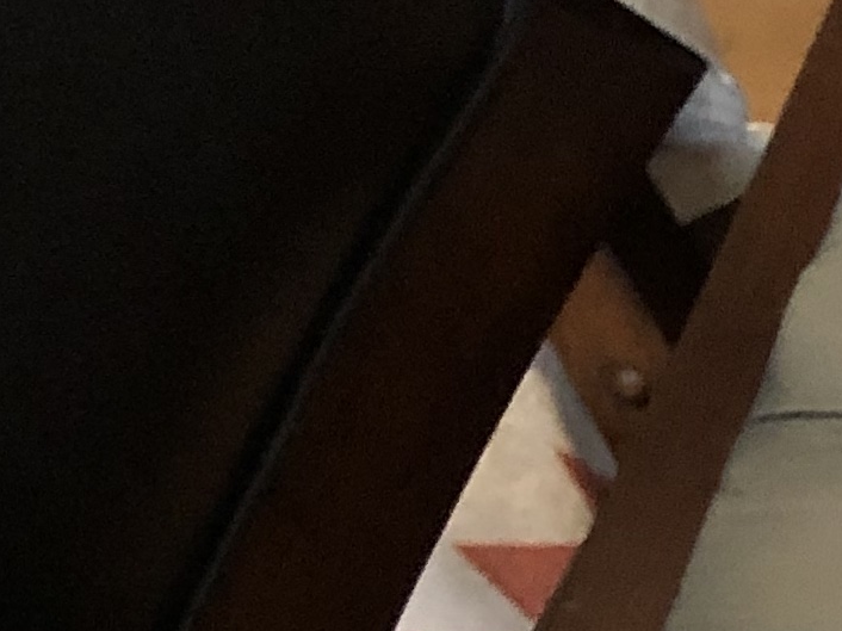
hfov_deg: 10.4
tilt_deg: -55.9
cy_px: 1758
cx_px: 2146
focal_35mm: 160
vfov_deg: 8.2
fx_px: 3891
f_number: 1.8
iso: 100
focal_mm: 4
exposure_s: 1/8
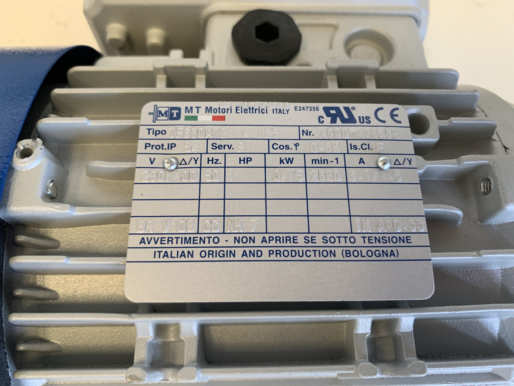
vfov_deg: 53.1
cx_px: 257
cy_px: 193
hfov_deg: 67.3
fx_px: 386
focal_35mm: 26
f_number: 1.8
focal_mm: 4.25
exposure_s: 1/60
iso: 200
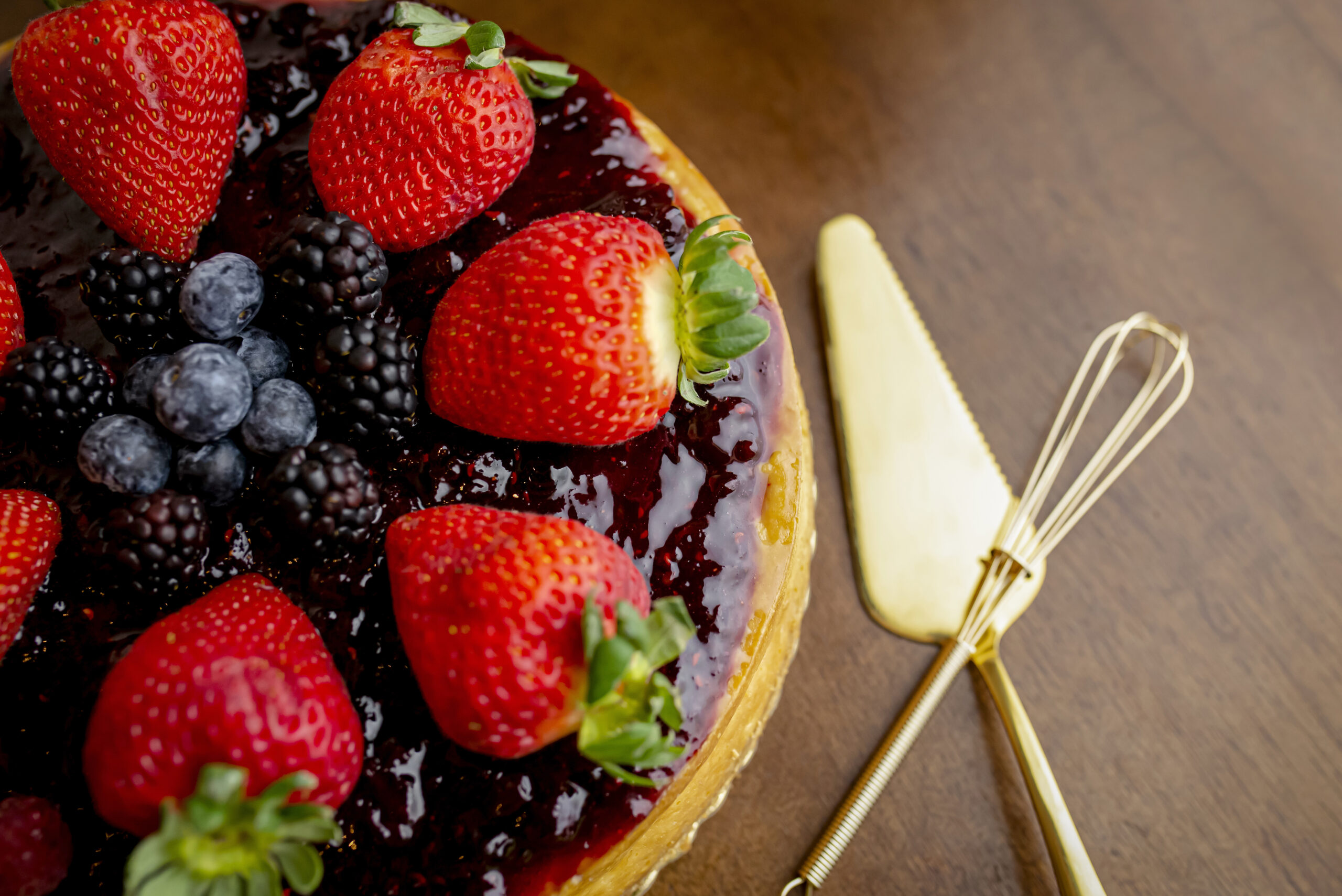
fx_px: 1305
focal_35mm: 35
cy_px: 448
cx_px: 671
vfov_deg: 37.9
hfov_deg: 54.4
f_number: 3.5
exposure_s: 1/160
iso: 800
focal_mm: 35
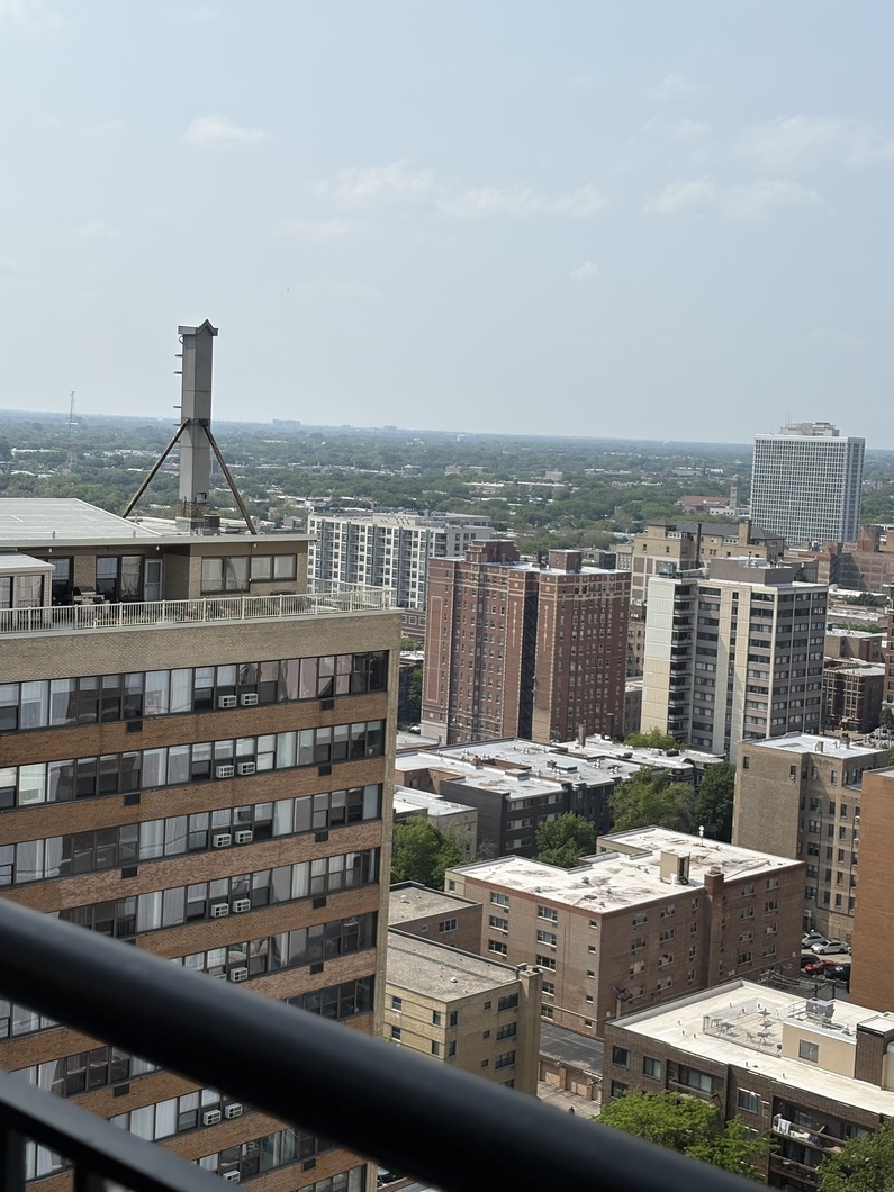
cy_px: 590
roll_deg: -2.7
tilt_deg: -4.0
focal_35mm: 53
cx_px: 449
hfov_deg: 27.5
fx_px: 1825
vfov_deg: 36.2
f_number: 1.6
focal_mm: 5.96
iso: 32
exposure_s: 1/4630
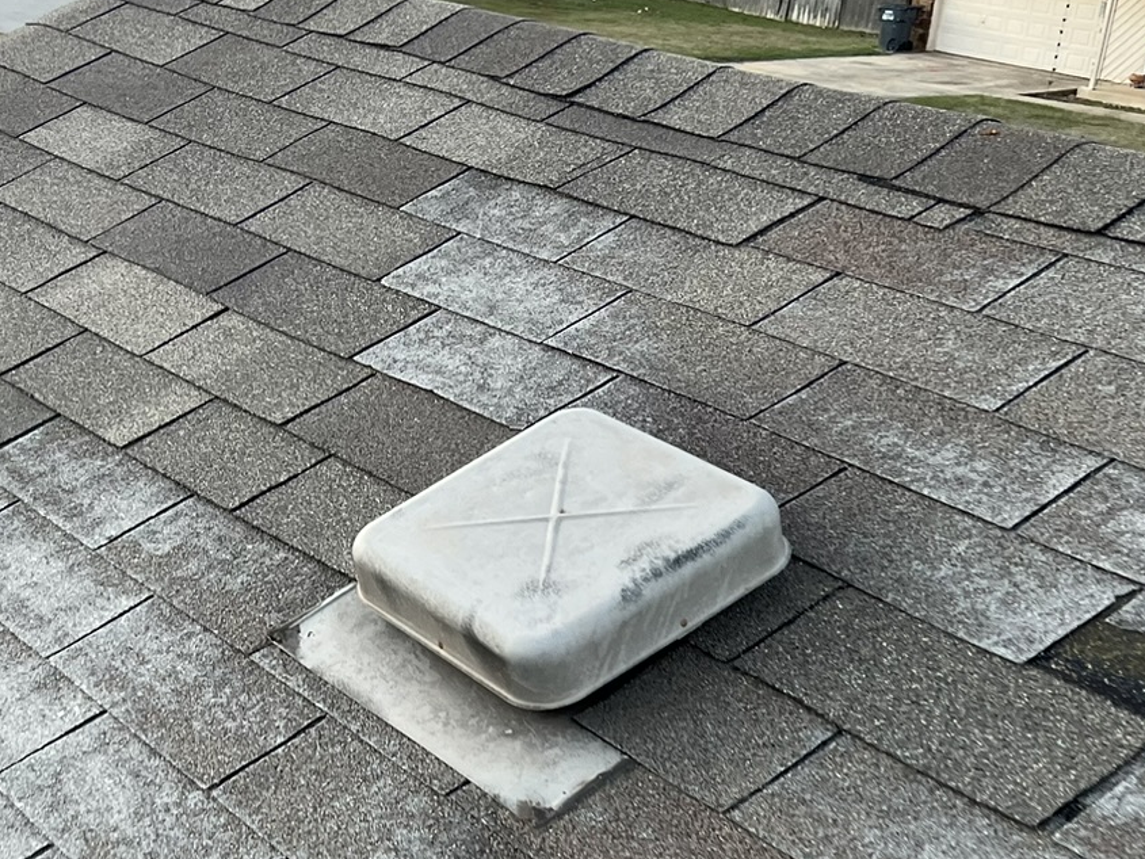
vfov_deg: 23.0
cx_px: 210
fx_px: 2084
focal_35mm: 63
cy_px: 654
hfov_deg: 29.9
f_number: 1.5
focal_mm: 5.7
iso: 80
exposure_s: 1/121
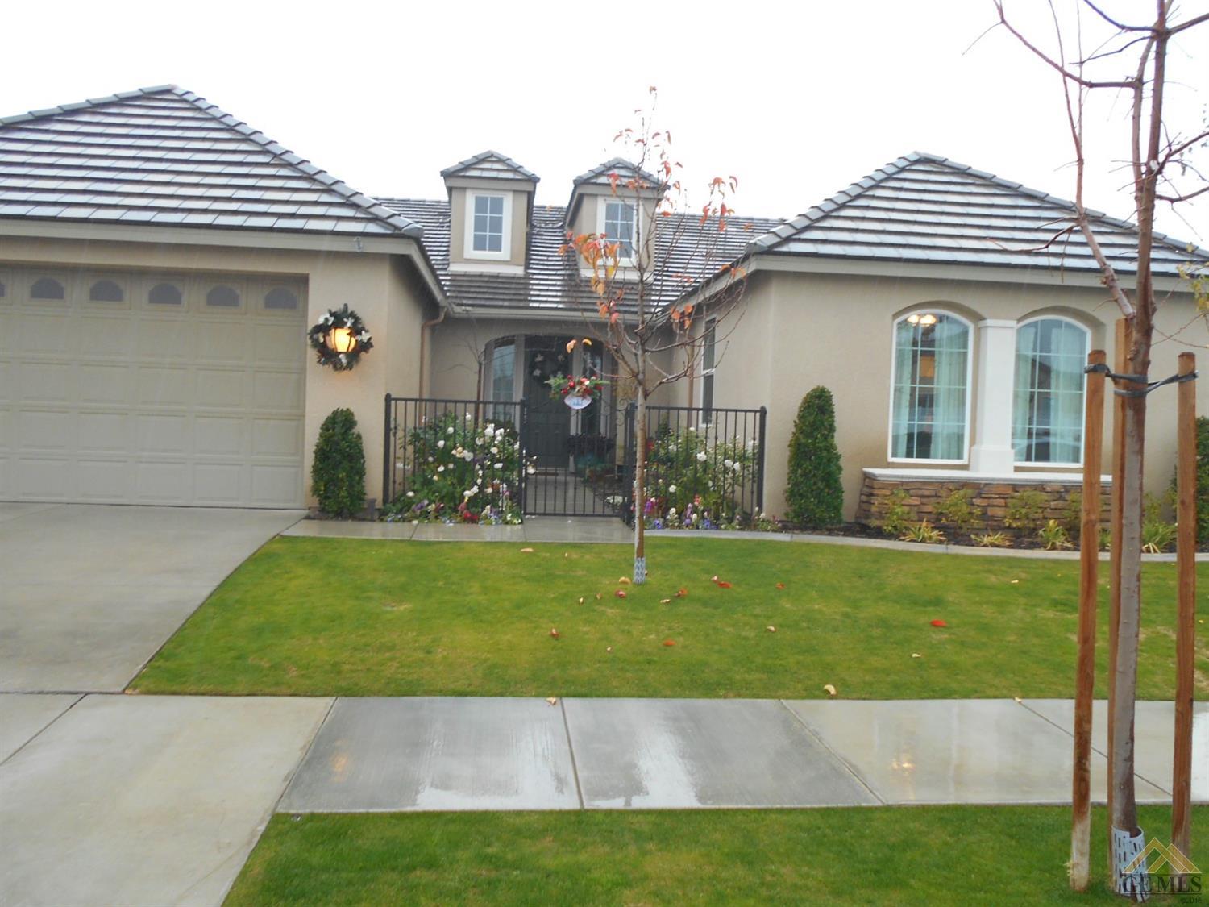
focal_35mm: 28
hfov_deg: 63.4
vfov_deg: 49.7
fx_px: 978
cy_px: 454
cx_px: 604
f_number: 3.4
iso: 80
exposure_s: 1/60
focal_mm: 5.1
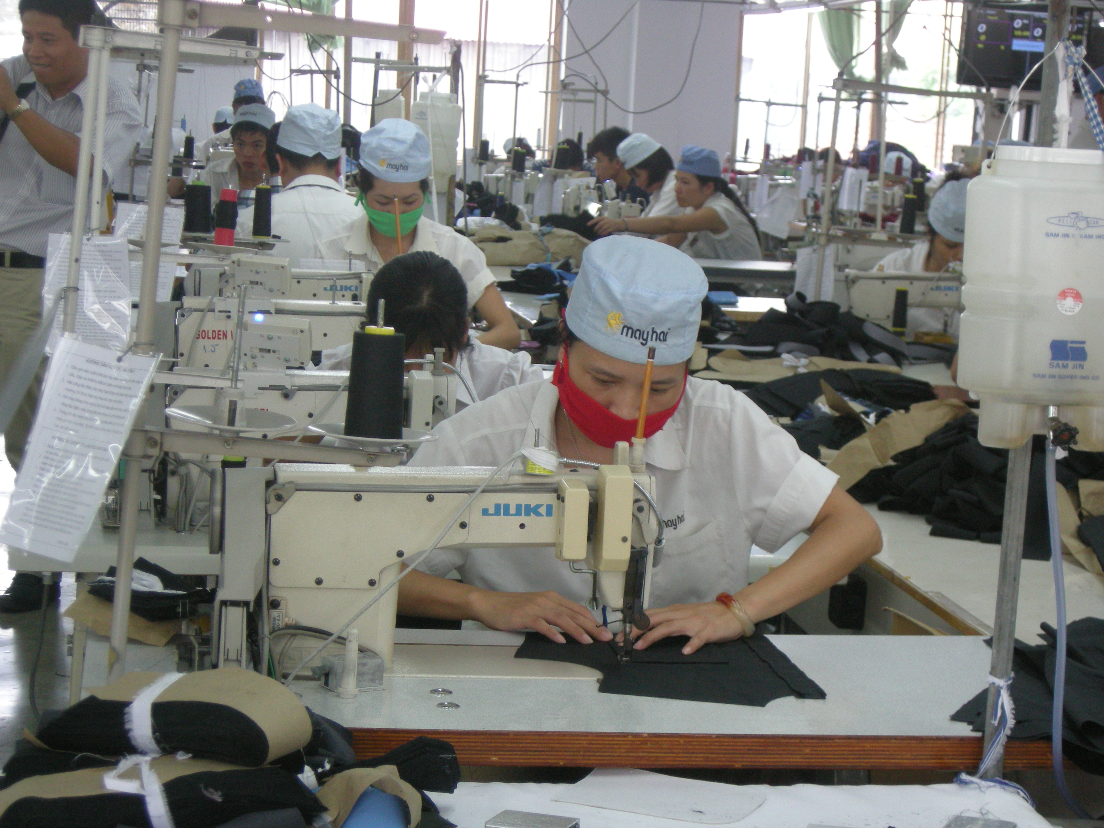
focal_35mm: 89
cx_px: 552
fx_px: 2838
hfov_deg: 22.0
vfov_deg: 16.6
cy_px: 414
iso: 229
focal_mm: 18.6
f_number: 4.3
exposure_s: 1/56
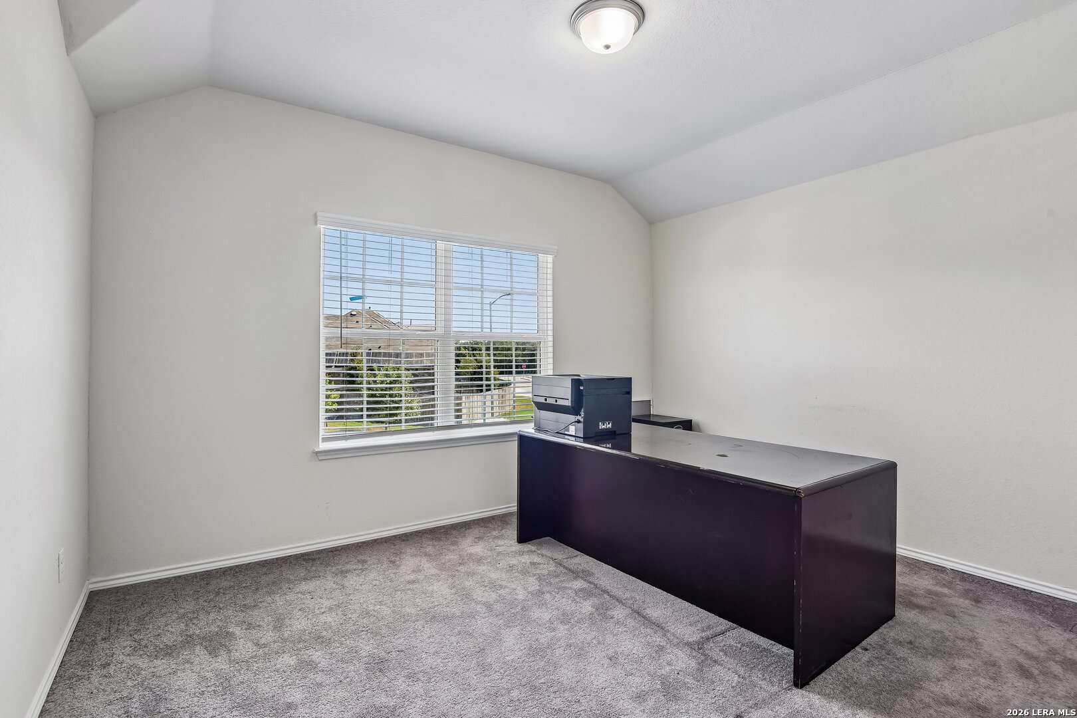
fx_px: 509
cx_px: 538
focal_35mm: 17
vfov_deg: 70.4
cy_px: 359
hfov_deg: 93.3
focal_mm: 17
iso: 720
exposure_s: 1/20
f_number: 8
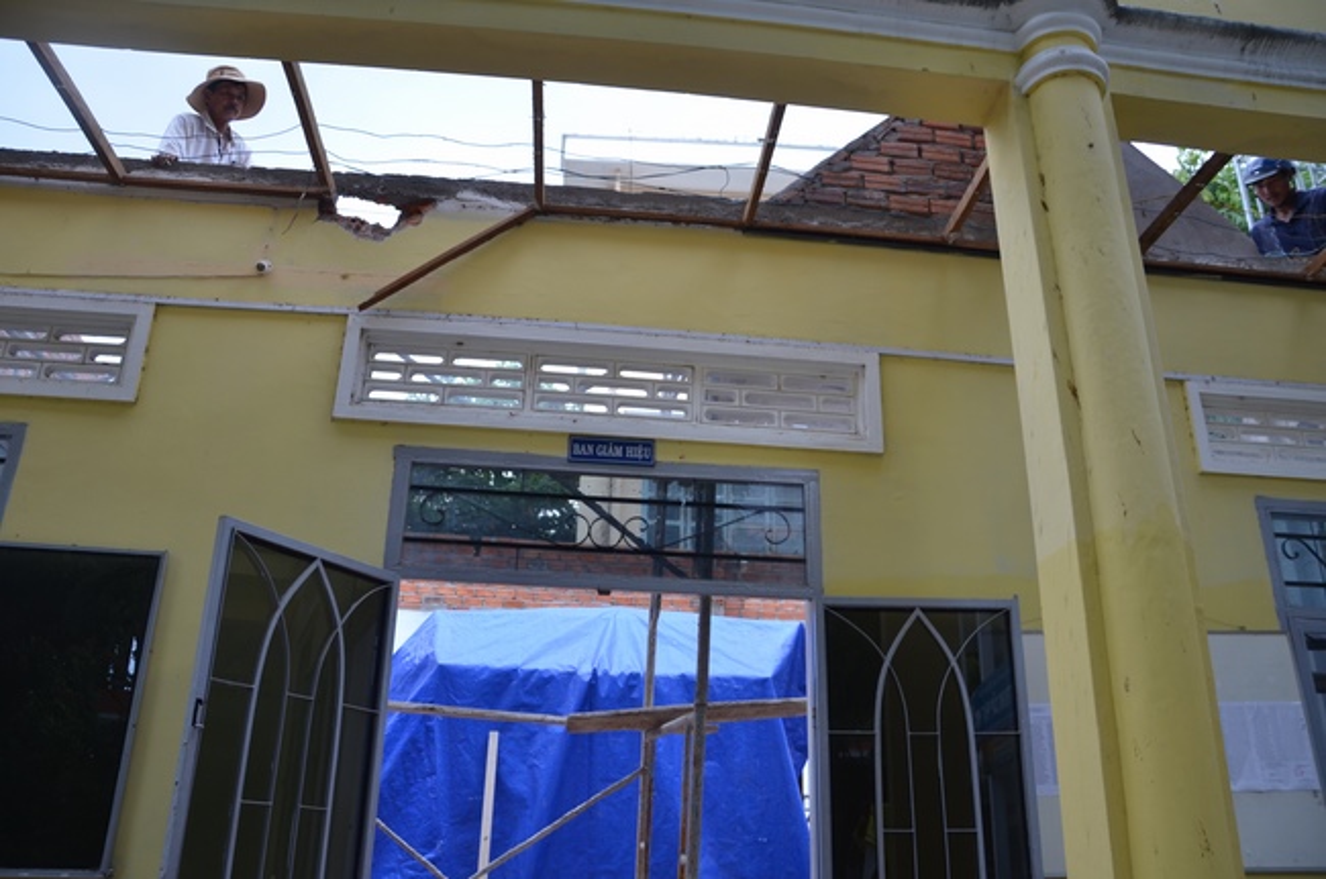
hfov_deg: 67.5
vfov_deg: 47.8
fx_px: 993
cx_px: 663
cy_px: 440
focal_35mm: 27
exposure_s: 1/60
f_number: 4
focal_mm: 18
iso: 250
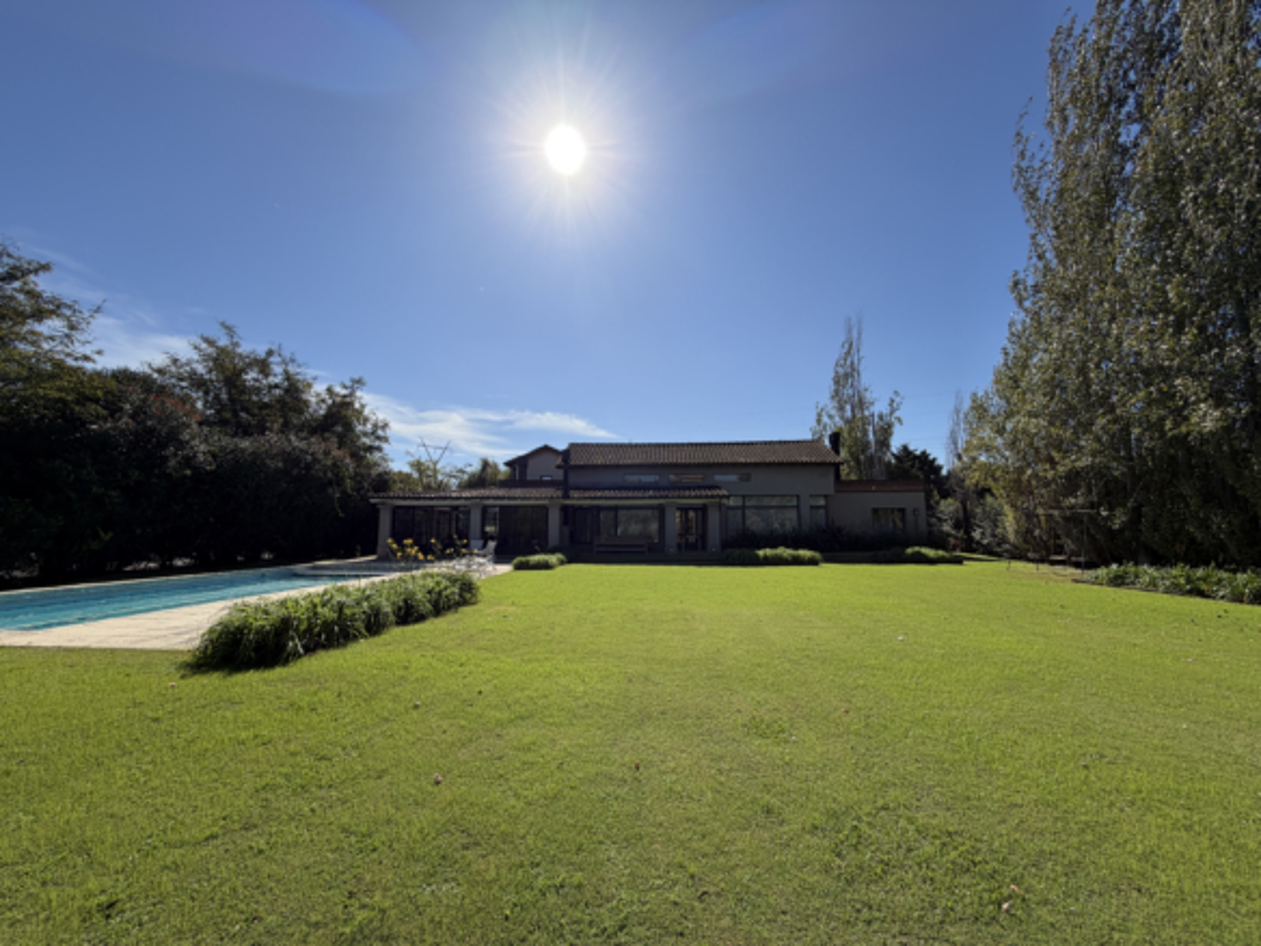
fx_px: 510
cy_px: 473
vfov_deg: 85.7
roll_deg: -0.1
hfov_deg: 102.1
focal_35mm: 14
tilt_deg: +6.4
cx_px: 630
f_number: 2.2
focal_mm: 2.22
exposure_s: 1/955
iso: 20
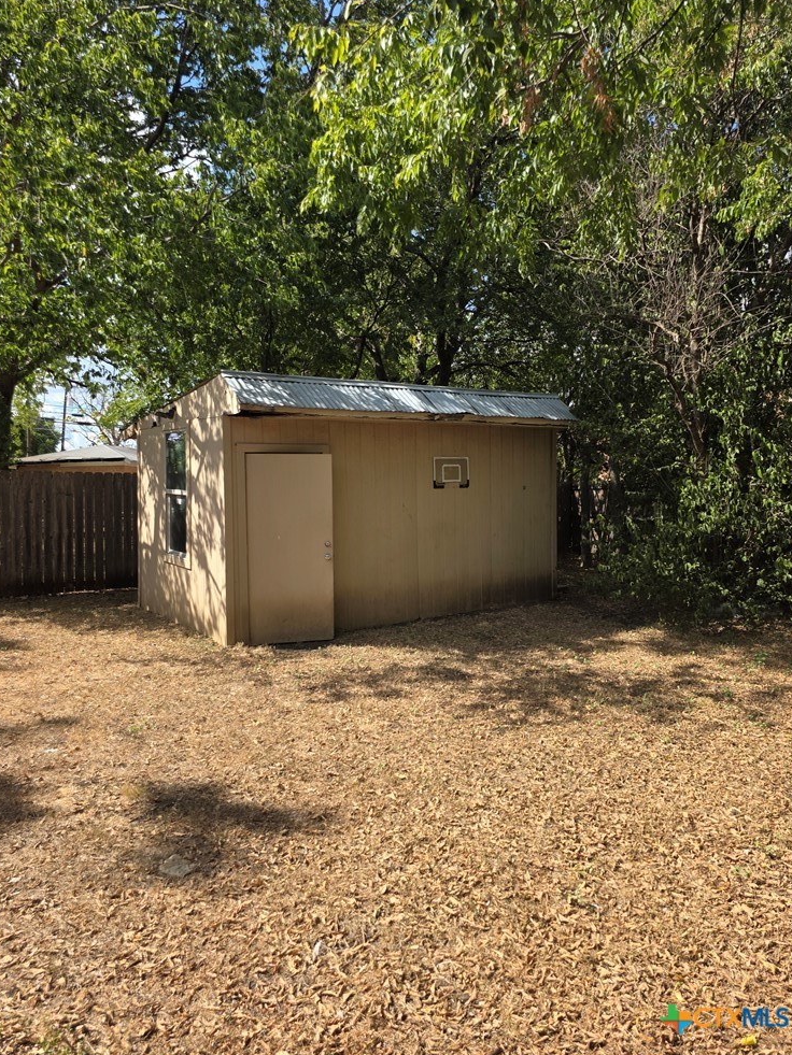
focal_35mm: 24
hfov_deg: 56.8
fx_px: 732
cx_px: 401
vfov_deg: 71.6
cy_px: 505
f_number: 1.7
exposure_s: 1/2517
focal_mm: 6.3
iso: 80
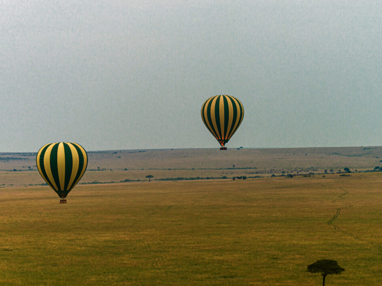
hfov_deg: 17.3
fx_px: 1258
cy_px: 145
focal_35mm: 114
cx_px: 225
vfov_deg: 13.0
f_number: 5
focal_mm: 85
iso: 250
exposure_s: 1/20
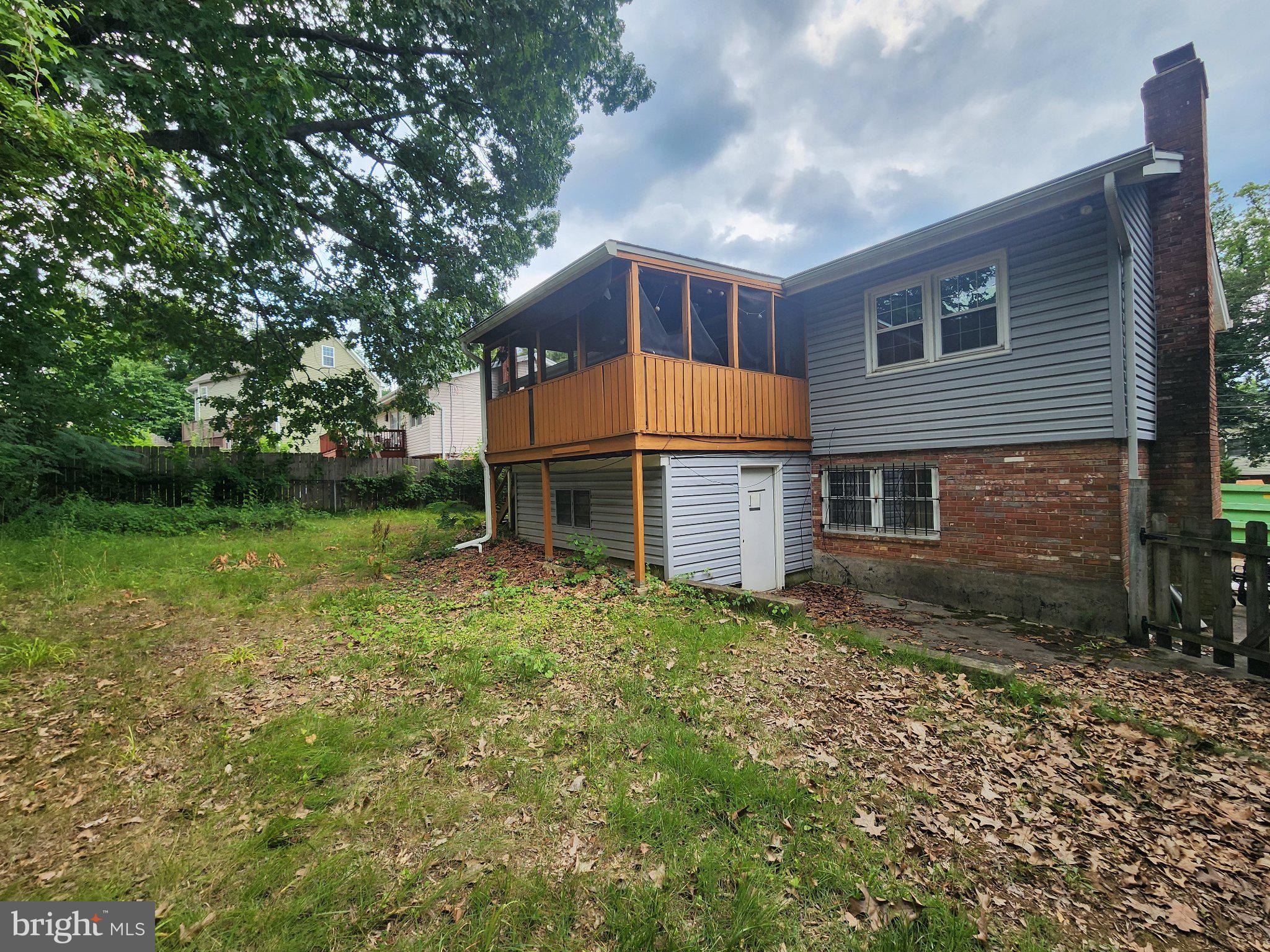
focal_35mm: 13
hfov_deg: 106.2
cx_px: 635
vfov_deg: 89.9
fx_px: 477
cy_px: 476
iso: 50
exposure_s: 1/397
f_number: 2.2
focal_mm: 2.2
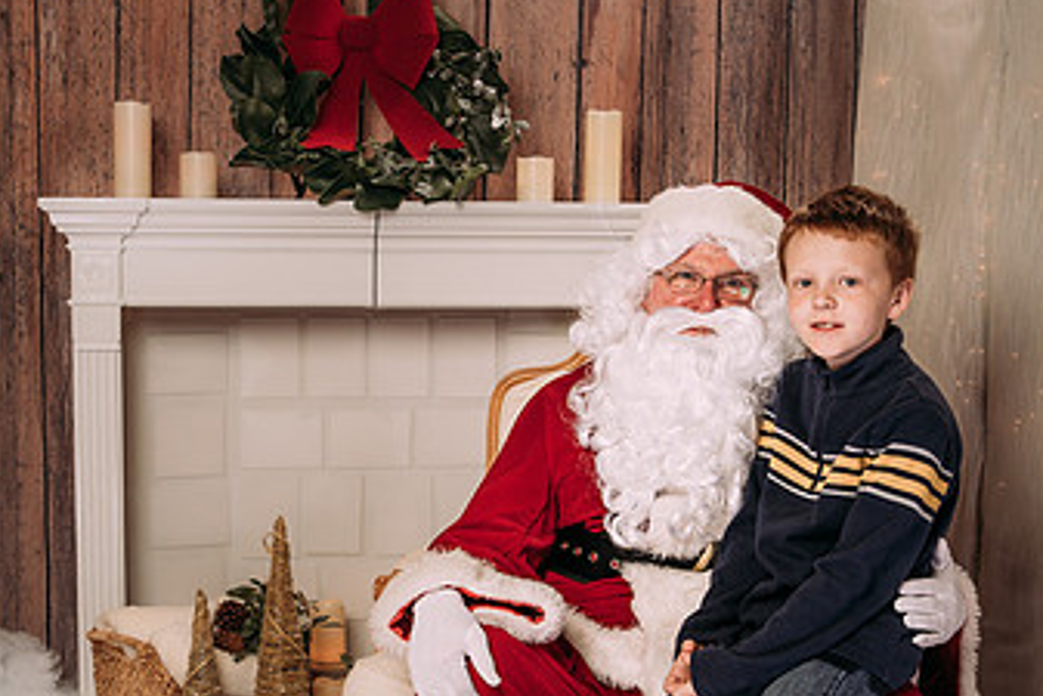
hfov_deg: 31.3
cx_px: 396
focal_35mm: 64
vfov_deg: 21.1
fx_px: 1855
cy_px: 502
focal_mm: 35
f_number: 6.3
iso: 100
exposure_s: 1/100
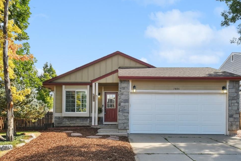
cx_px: 119
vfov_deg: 49.3
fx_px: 167
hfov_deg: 71.5
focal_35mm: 25
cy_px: 120
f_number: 11
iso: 400
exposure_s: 1/200
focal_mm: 10
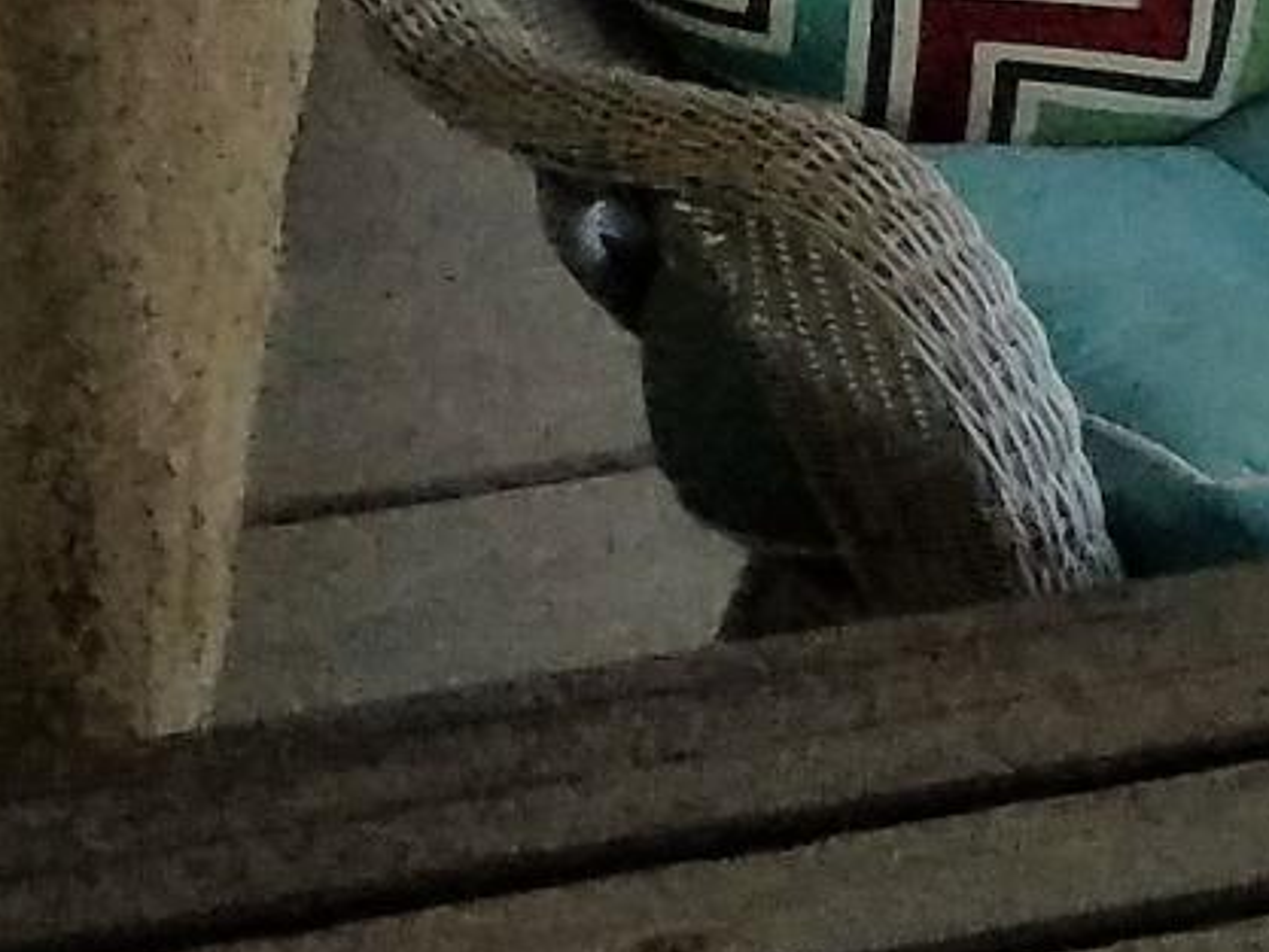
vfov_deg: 7.5
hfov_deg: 8.6
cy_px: -1207
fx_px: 6857
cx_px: 3904
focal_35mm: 187
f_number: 1.7
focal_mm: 4.2
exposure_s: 1/1844
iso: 50
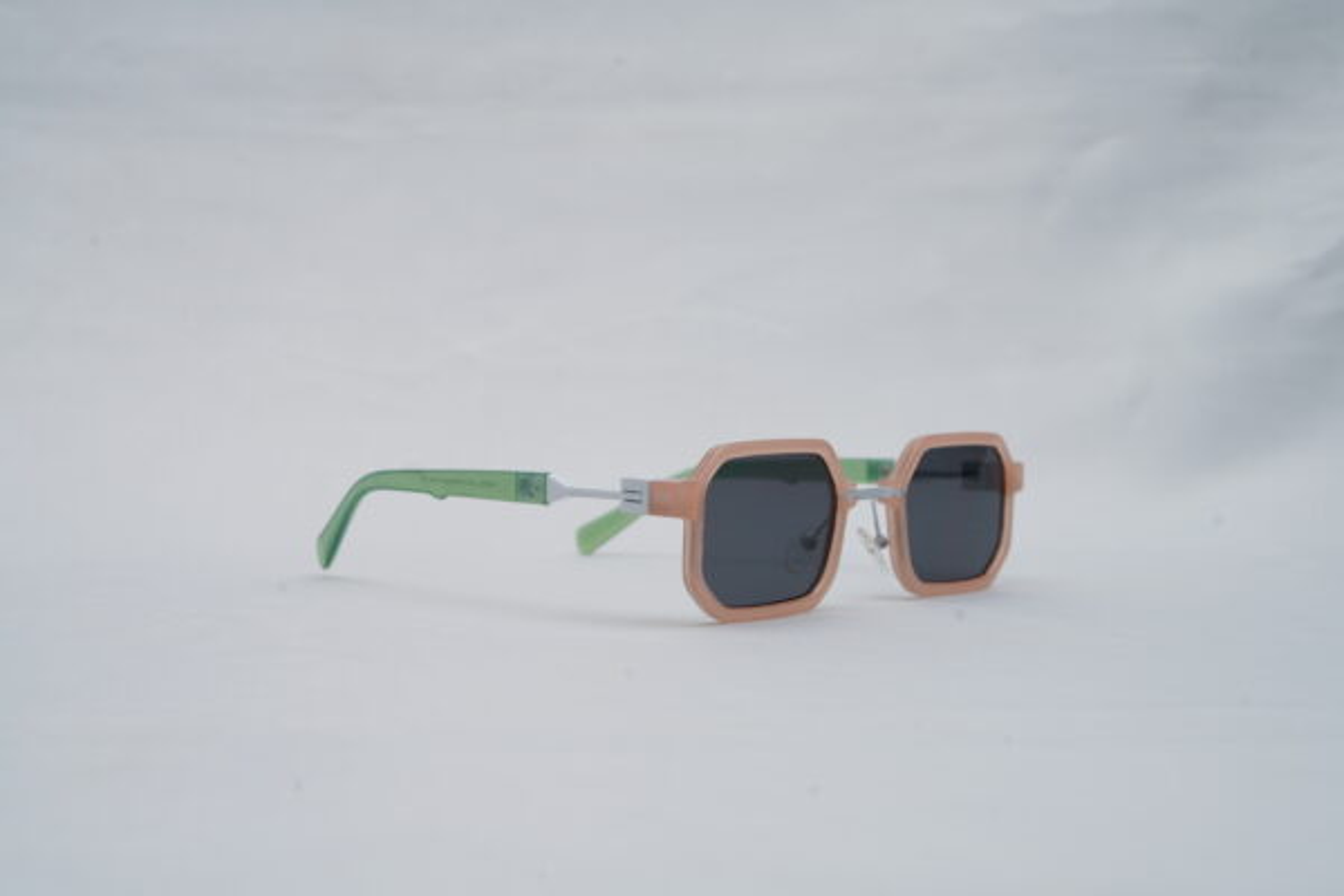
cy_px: 448
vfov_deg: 27.0
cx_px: 672
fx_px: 1867
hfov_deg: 39.6
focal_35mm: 50
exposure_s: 1/160
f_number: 9
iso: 100
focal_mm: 50
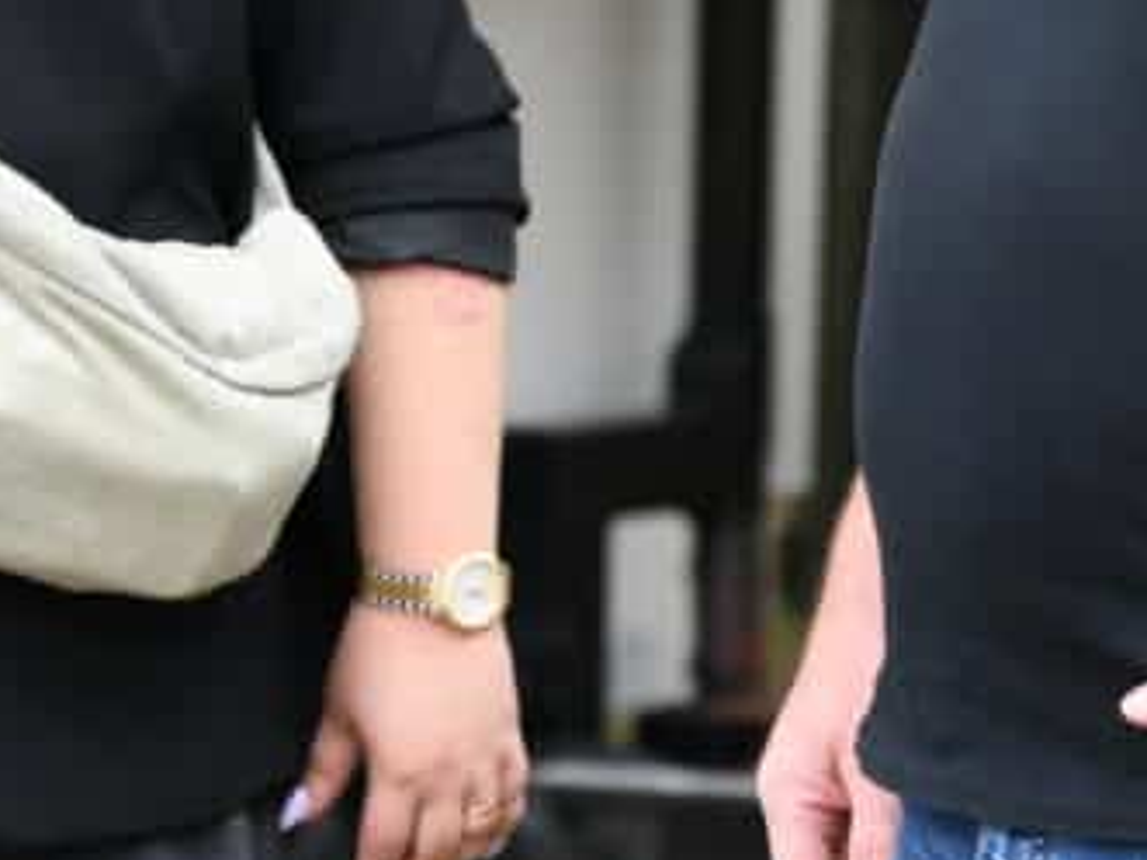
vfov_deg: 3.6
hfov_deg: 4.8
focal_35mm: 417
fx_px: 13812
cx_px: 544
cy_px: -109
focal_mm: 70
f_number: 2.8
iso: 280
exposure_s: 1/1000
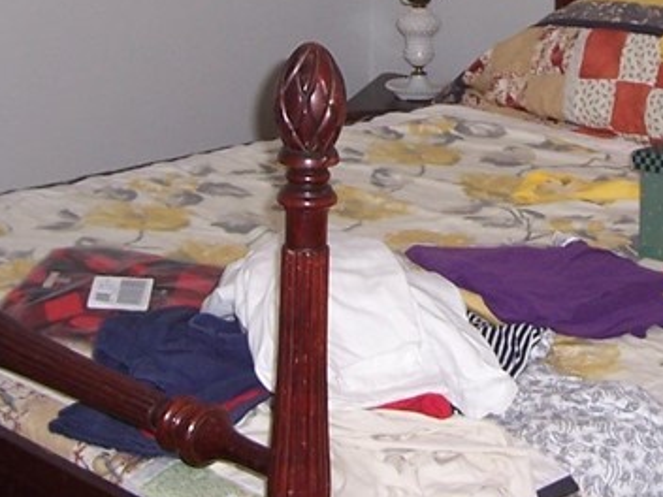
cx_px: 467
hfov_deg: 19.7
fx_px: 1896
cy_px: -26
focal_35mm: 99
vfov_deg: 14.6
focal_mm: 5.6
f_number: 2.7
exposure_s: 1/60
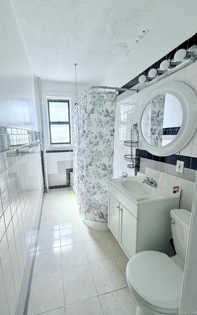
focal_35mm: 15
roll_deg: +0.3
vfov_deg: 101.5
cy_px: 156
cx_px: 84
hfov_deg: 74.3
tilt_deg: -9.7
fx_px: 129
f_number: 2.2
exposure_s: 1/99
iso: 40
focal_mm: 2.22
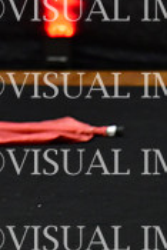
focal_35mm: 992
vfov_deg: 2.1
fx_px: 6889
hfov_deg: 1.4
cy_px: -30
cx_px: 253
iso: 4000
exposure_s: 1/500
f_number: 4
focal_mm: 200
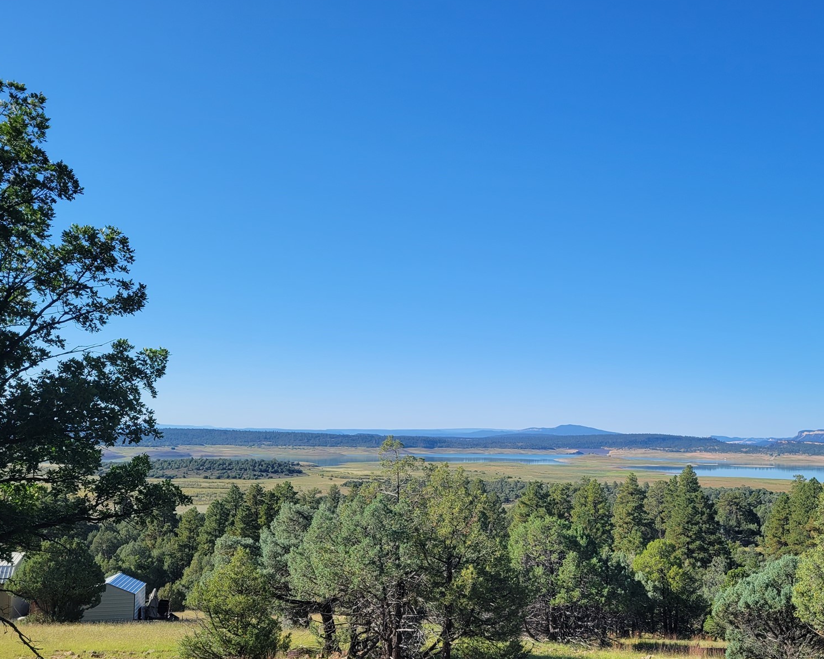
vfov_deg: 42.0
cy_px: 400
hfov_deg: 50.8
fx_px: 854
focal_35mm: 35
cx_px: 536
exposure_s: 1/1994
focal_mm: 5.4
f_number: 1.8
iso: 40
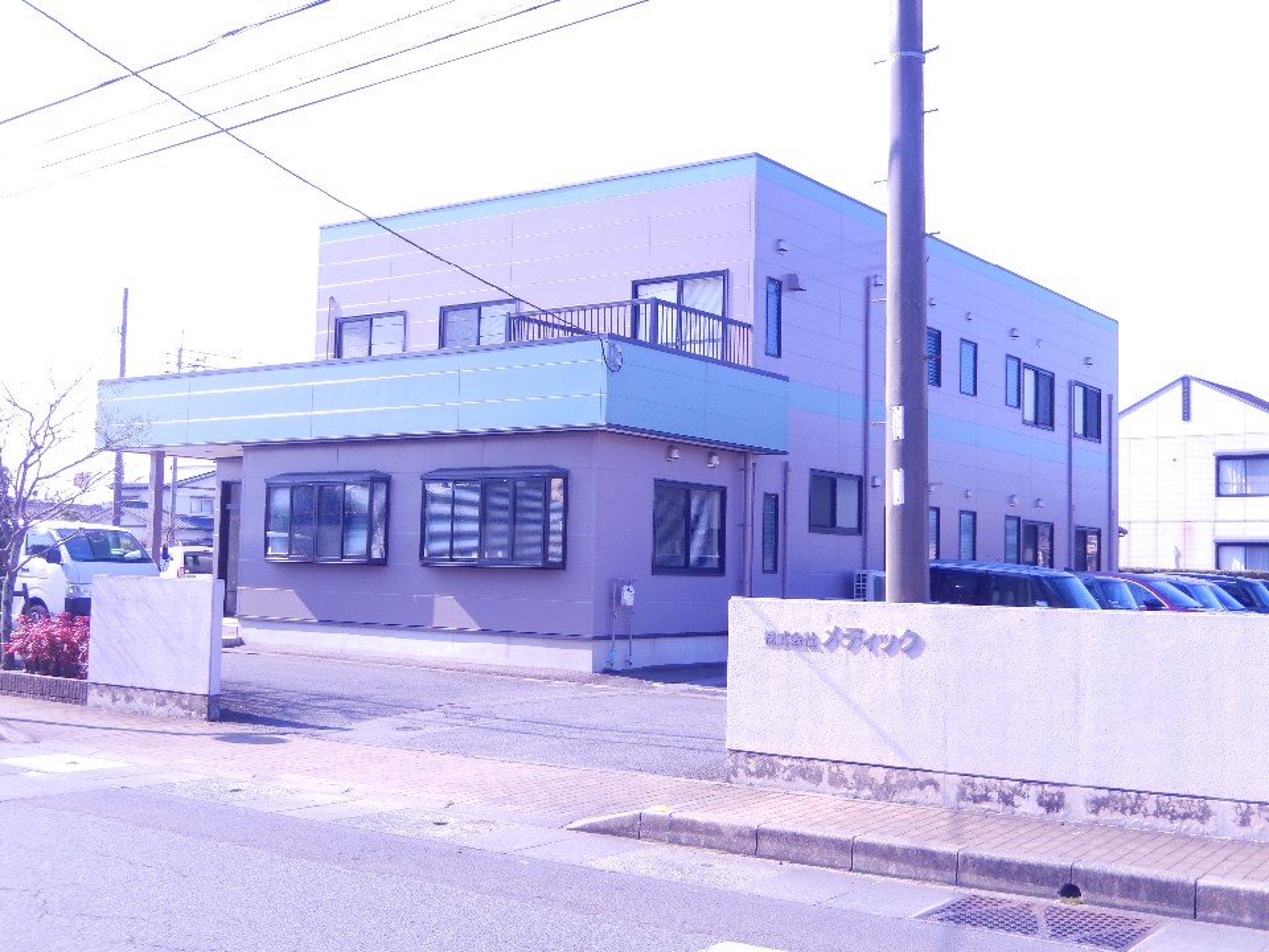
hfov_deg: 45.8
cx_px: 634
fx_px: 1503
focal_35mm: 41
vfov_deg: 35.1
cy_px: 476
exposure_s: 1/320
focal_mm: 7.3
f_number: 4.2
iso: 125
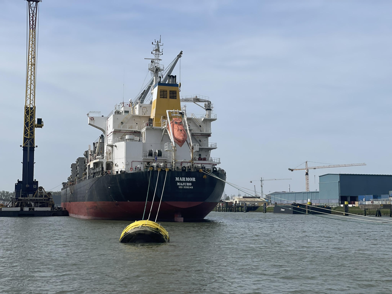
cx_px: 196
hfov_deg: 36.8
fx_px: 589
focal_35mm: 52
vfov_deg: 28.0
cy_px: 147
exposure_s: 1/4785
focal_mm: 6
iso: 32
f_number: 2
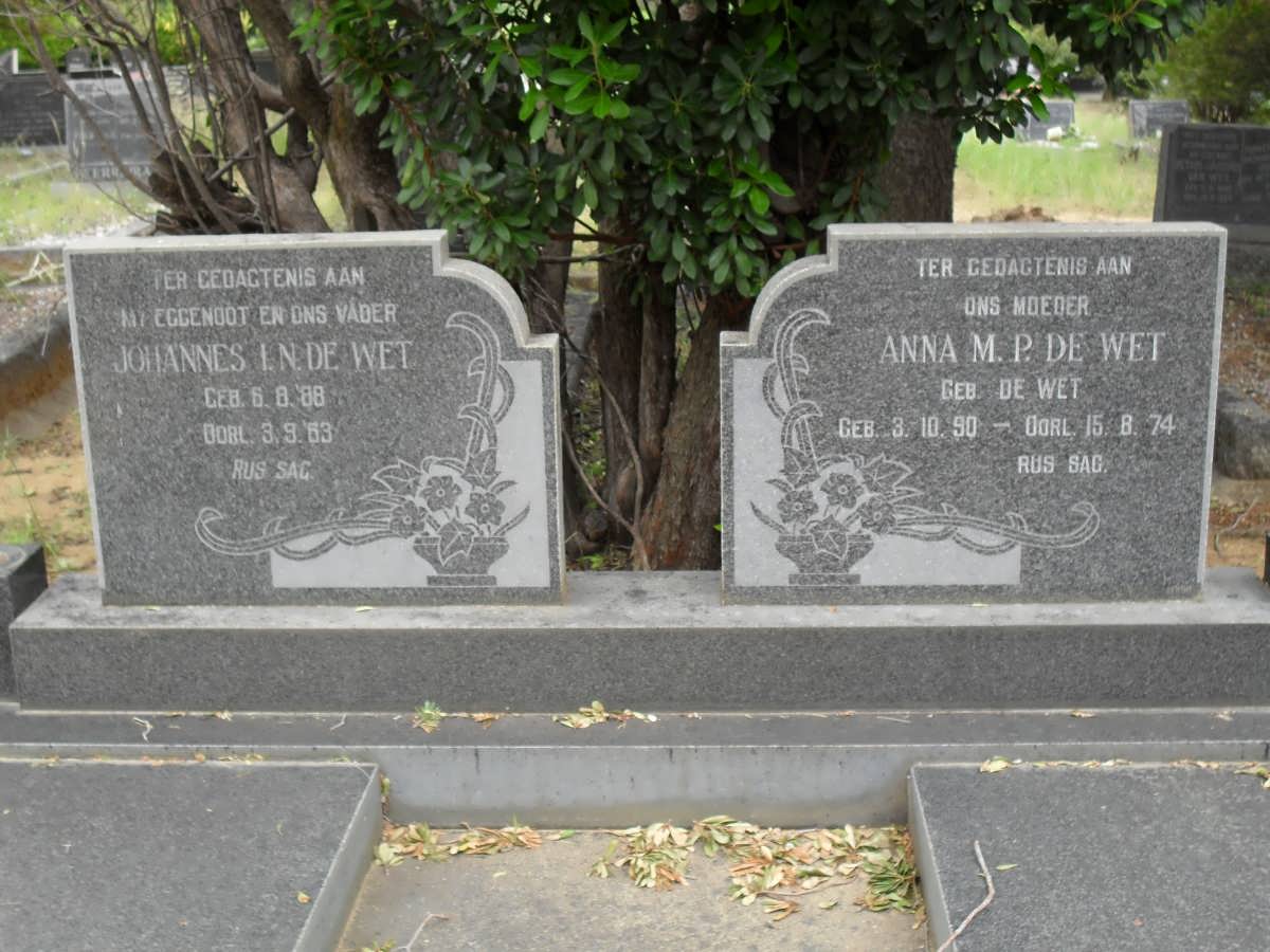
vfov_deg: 29.7
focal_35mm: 49
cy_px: 476
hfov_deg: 38.9
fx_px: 1798
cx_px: 635
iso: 100
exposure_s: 1/90
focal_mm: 8.7
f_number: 3.9
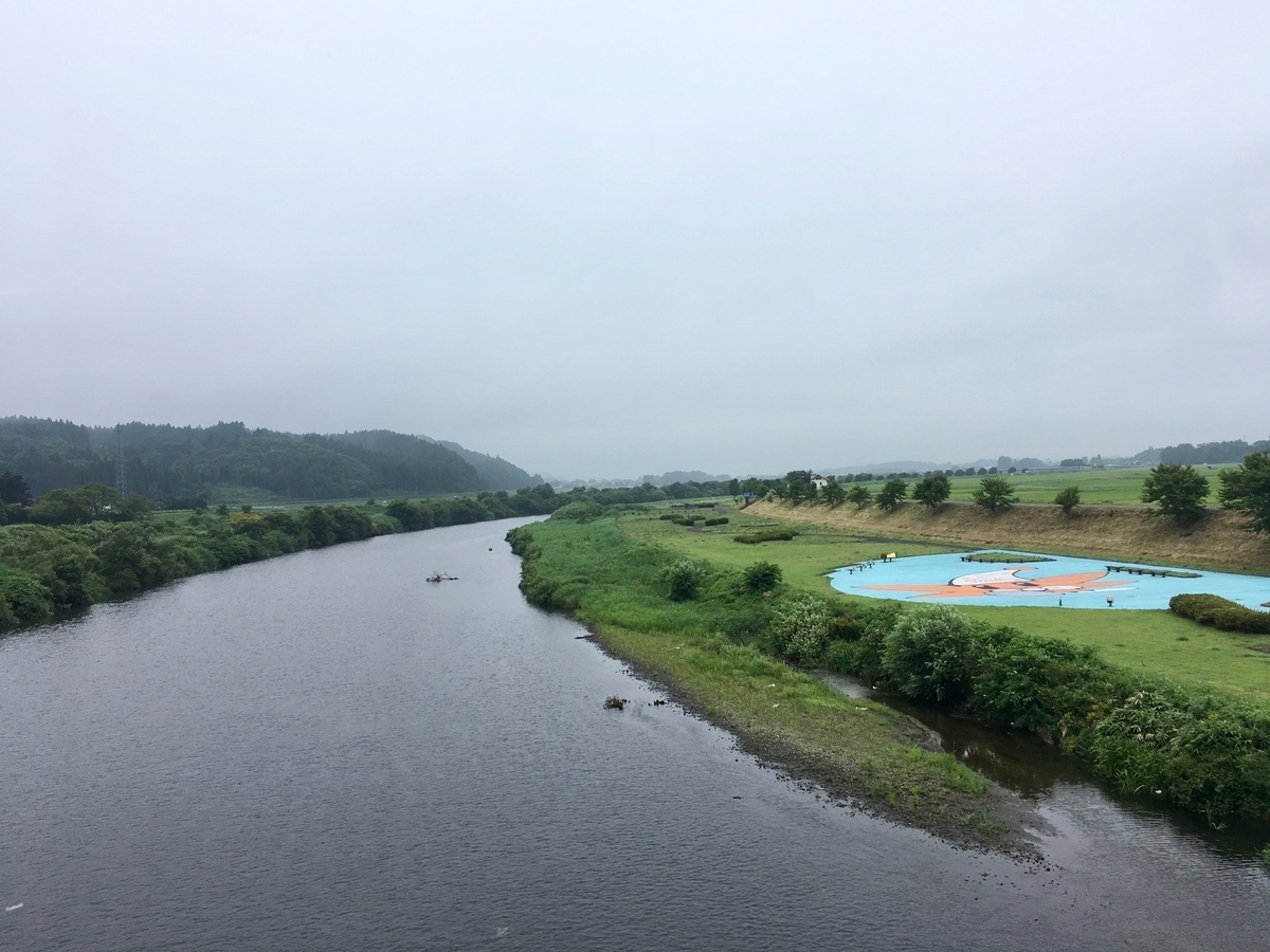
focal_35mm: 29
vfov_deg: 48.2
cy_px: 476
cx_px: 635
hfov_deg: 61.7
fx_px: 1064
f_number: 2.2
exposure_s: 1/801
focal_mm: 4.15
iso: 25
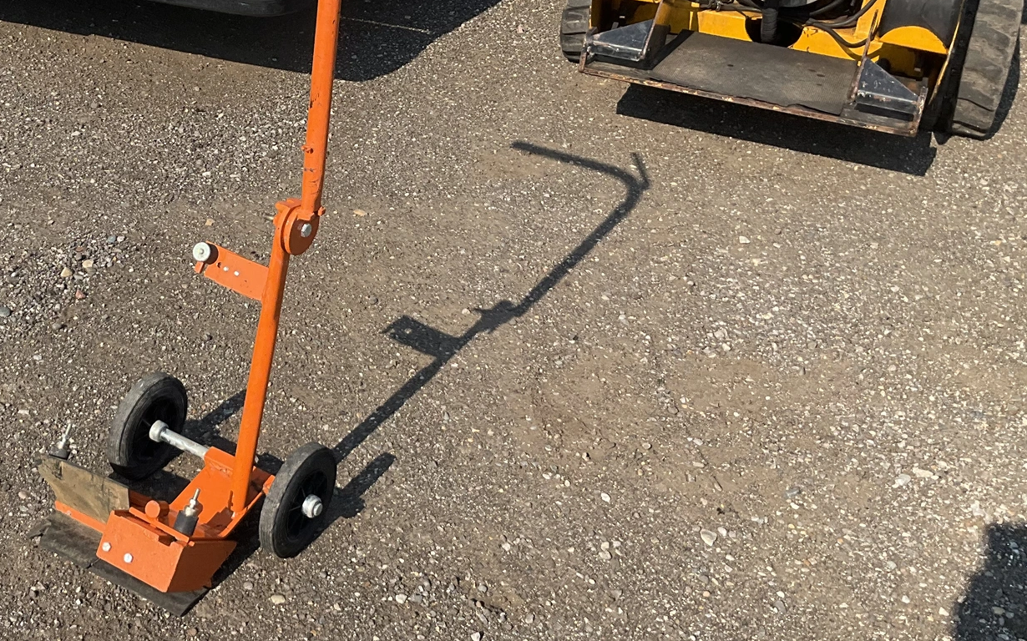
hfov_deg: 39.1
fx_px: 1399
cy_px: 226
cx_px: 246
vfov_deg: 25.7
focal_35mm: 50
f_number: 1.8
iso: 25
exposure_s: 1/1221
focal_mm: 3
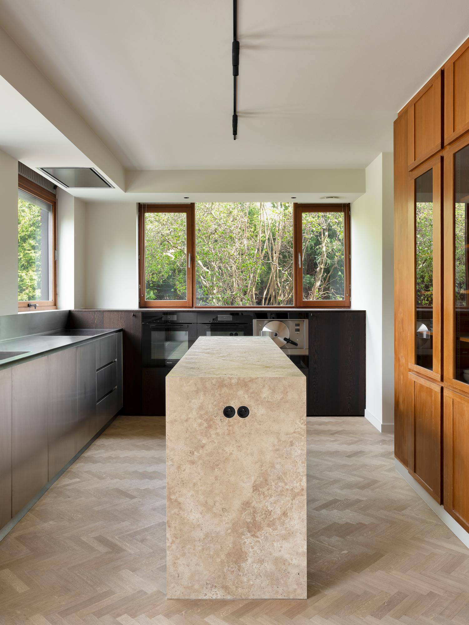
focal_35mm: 28
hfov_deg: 49.8
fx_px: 506
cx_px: 234
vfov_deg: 63.4
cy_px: 312
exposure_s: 1/2.5
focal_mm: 35
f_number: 16
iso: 250
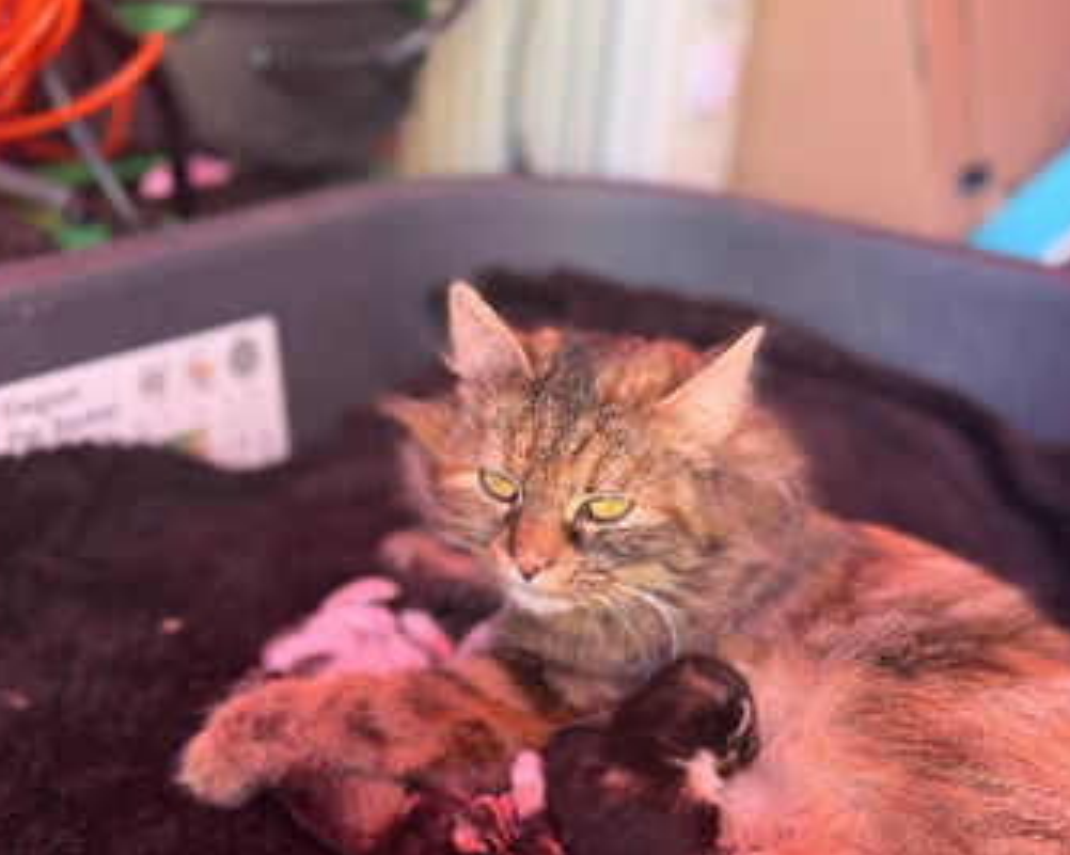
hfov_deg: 54.2
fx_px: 1045
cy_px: 517
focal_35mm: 33
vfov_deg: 44.3
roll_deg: -5.2
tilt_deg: -31.2
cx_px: 524
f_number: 1.78
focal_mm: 6.76
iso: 200
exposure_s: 1/79
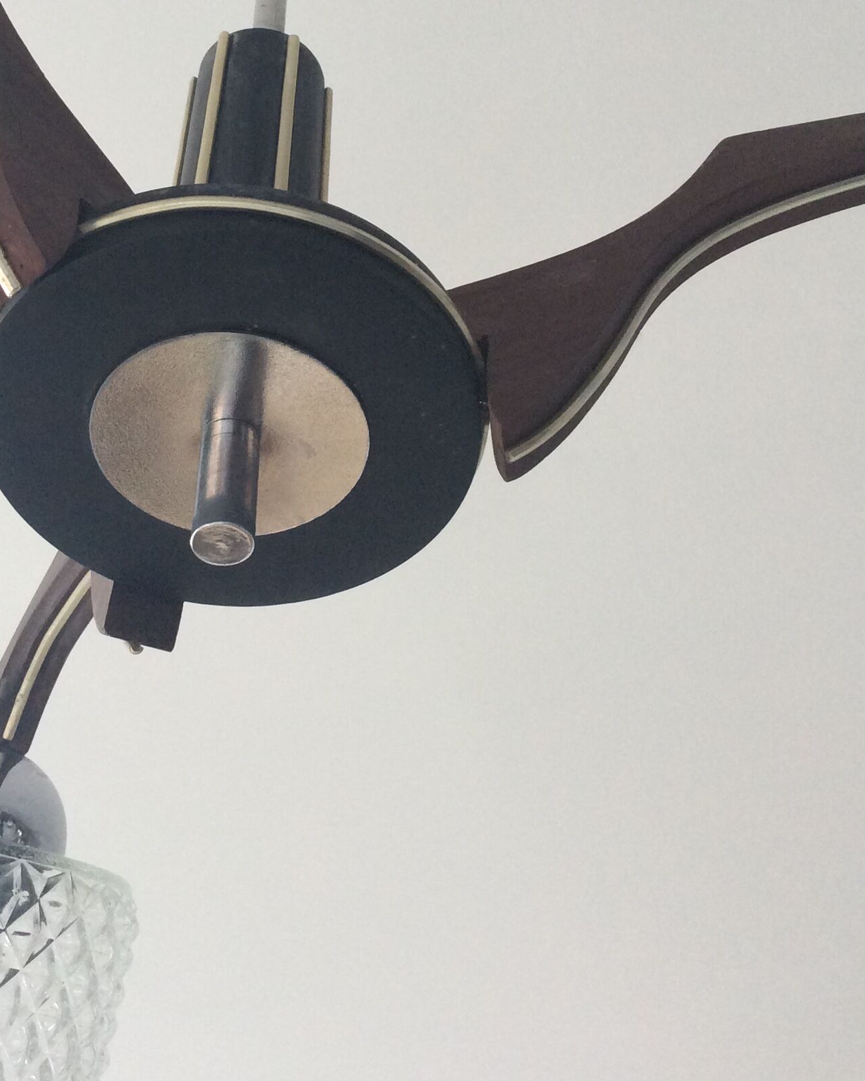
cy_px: 295
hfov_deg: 29.6
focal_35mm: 51
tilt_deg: +51.1
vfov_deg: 36.0
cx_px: 319
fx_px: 1632
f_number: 2.4
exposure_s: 1/100
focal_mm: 3.3
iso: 64
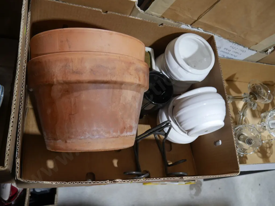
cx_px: 138
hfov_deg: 60.0
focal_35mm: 30
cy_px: 103
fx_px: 238
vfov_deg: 46.8
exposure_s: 1/60
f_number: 3.6
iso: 320
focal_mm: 15
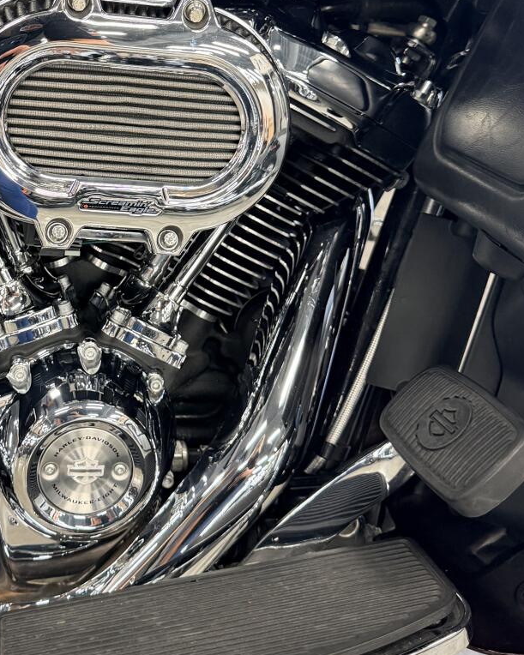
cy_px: 185
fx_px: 892
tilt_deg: -23.0
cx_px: 117
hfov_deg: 32.0
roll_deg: -4.1
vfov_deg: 39.5
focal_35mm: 46
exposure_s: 1/60
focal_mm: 6.76
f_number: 1.78
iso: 400
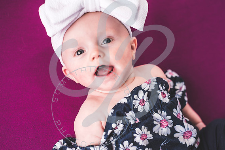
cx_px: 112
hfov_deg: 38.9
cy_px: 74
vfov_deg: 26.5
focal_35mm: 51
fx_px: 319
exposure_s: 1/320
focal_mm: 50
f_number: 2.8
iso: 320
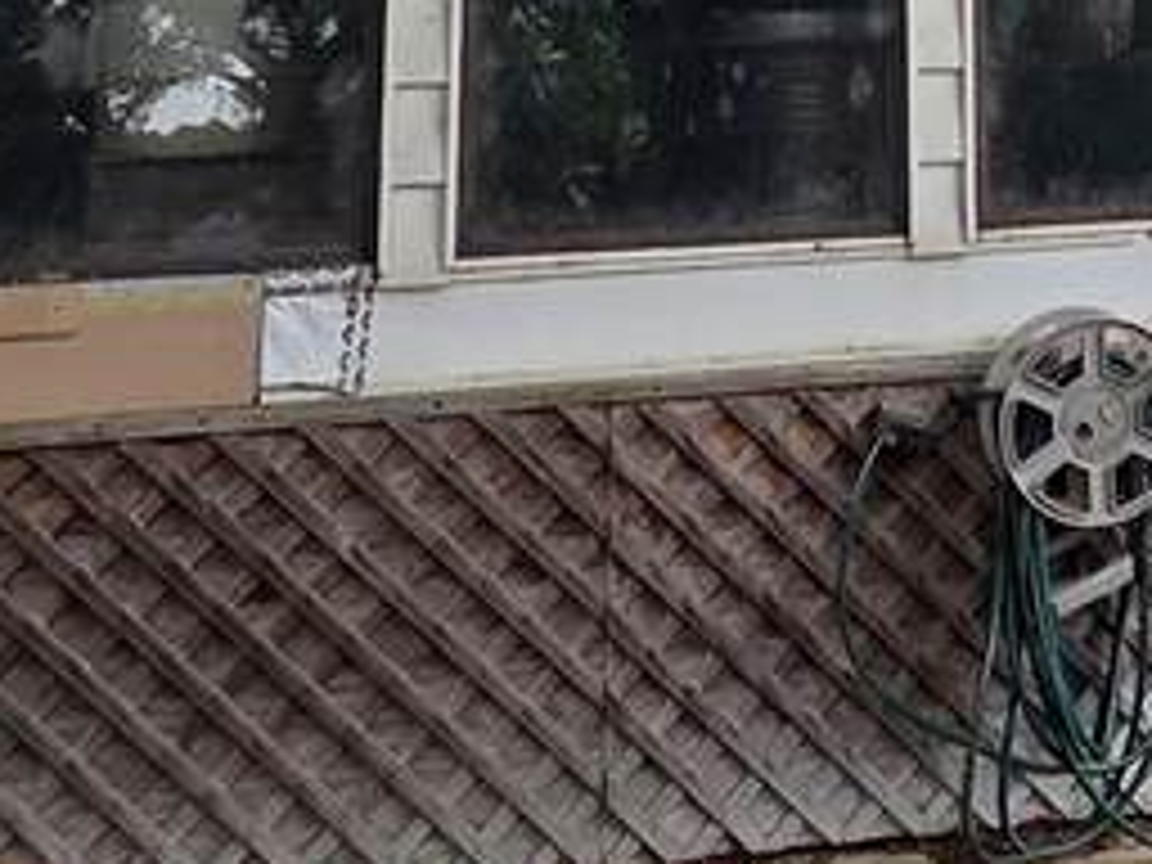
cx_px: 1242
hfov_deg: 27.5
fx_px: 2163
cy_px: -369
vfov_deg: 20.0
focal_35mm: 65
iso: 50
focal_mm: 2.2
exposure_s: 1/548
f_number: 2.2
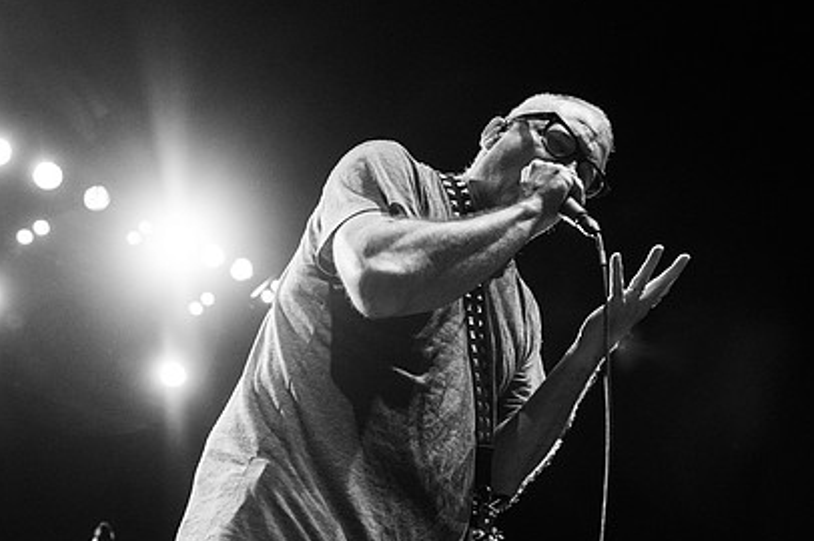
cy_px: 296
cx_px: 397
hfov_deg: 48.5
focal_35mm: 40
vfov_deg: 33.3
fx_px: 904
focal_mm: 24
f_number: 3.2
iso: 3200
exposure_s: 1/125
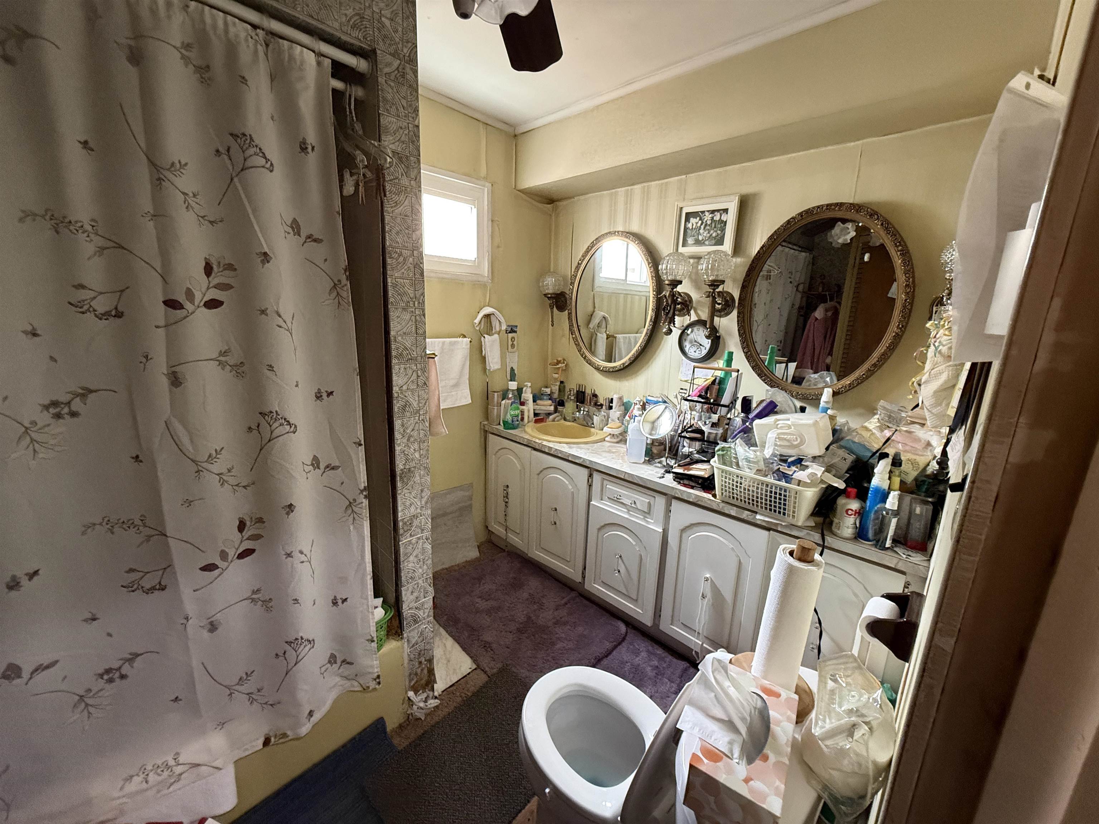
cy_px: 412
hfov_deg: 102.1
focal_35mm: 14
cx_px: 550
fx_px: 444
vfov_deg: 85.7
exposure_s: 1/60
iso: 640
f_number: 2.2
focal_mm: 2.22
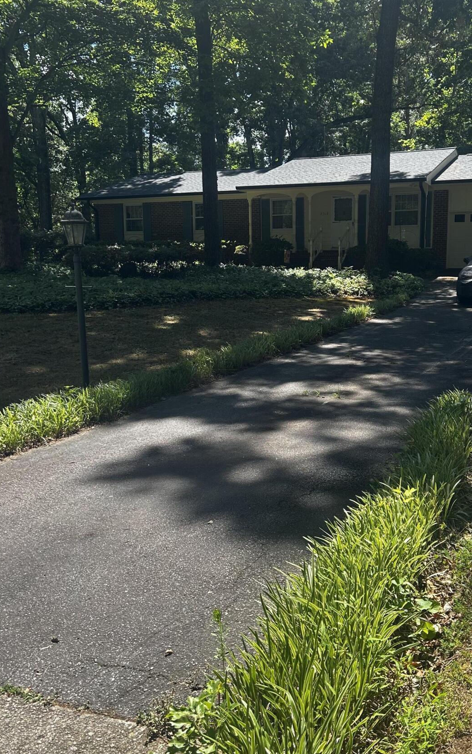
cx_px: 312
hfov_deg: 37.9
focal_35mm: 33
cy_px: 370
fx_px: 679
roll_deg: -0.3
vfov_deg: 58.1
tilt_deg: -7.9
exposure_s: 1/1159
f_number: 1.5
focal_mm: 5.7
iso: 50
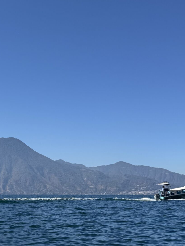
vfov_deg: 34.3
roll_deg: +1.1
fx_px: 399
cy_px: 139
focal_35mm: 56
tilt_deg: +7.3
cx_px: 11
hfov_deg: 25.2
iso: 80
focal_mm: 6.76
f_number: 1.78
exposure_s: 1/5348
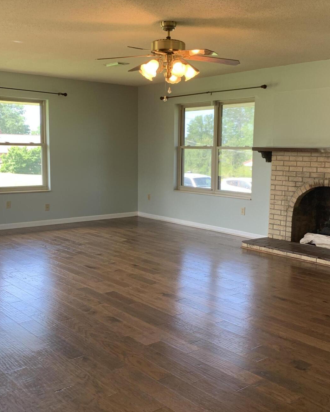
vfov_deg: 46.8
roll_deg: -1.1
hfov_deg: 38.2
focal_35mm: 39
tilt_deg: -6.4
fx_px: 476
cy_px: 204
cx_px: 174
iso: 100
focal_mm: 4.25
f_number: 1.8
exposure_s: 1/120
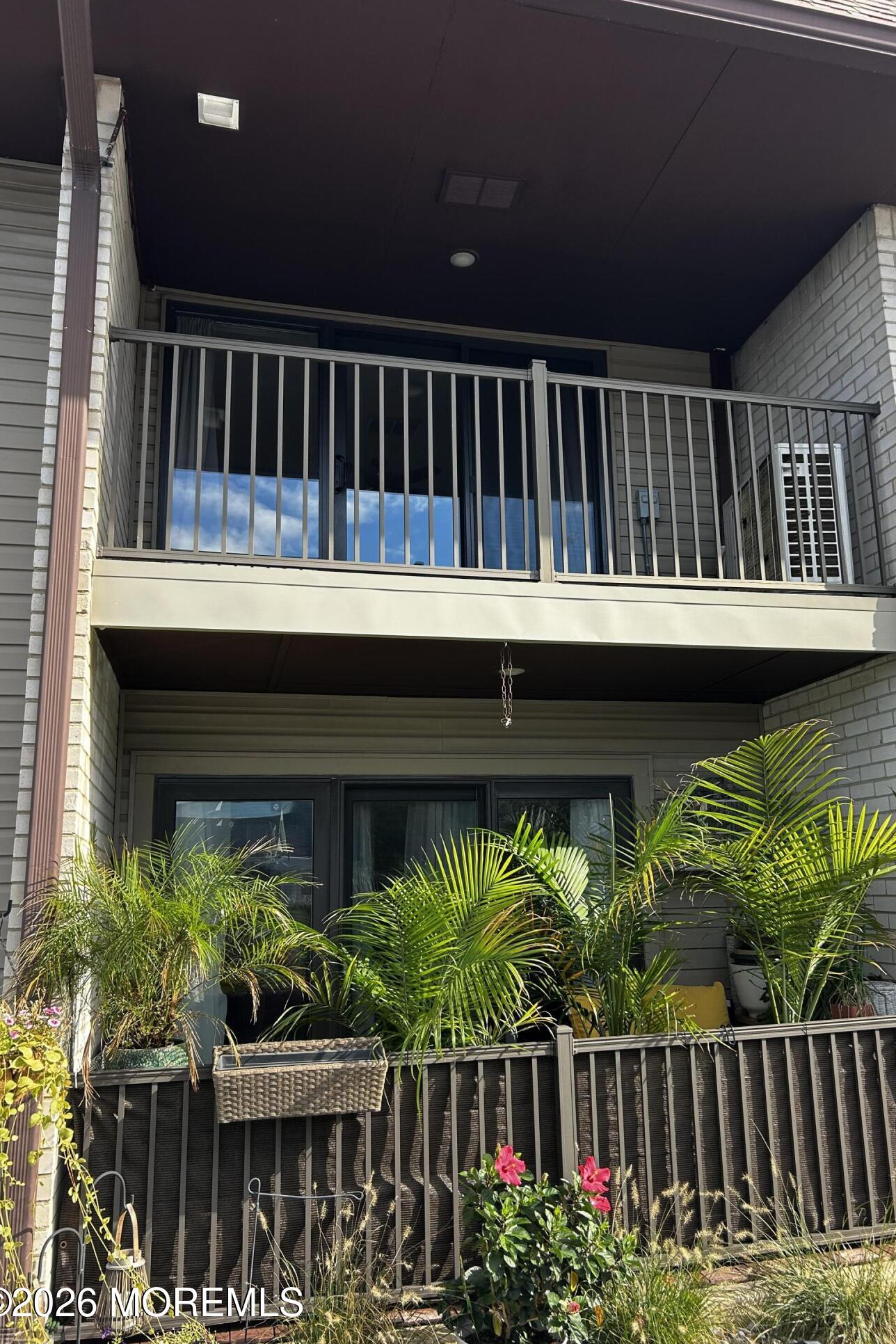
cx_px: 500
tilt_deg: +11.9
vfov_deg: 65.5
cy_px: 671
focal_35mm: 28
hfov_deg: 46.3
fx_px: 1045
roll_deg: +1.8
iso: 50
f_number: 1.5
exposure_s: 1/803
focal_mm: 5.7
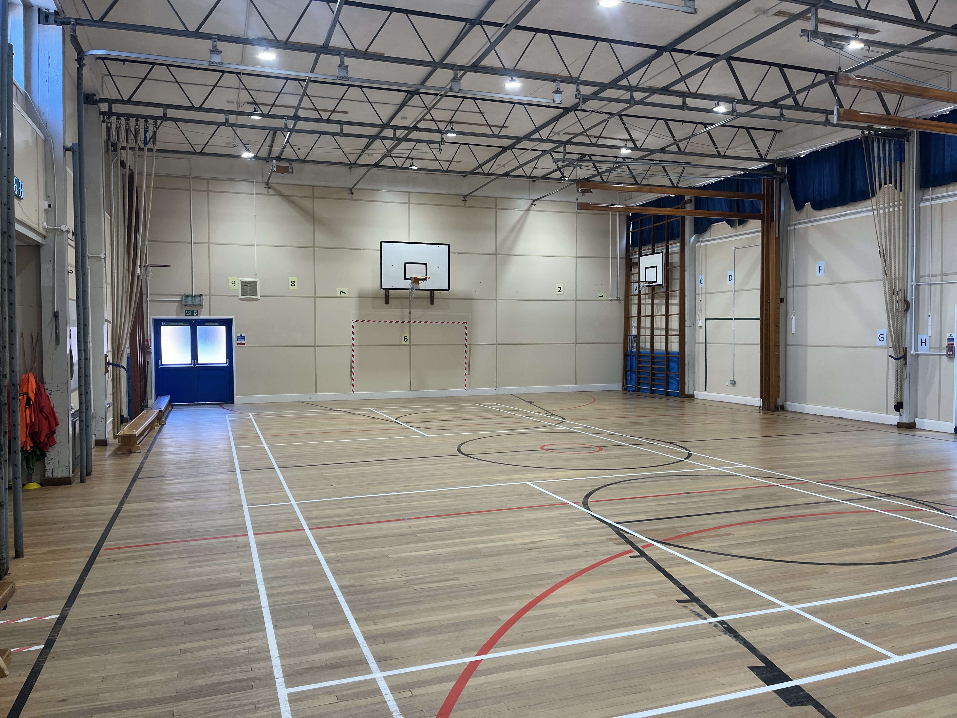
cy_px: 359
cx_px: 478
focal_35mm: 26
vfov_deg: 53.1
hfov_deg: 67.3
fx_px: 719
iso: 64
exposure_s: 1/119
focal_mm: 5.1
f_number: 1.6
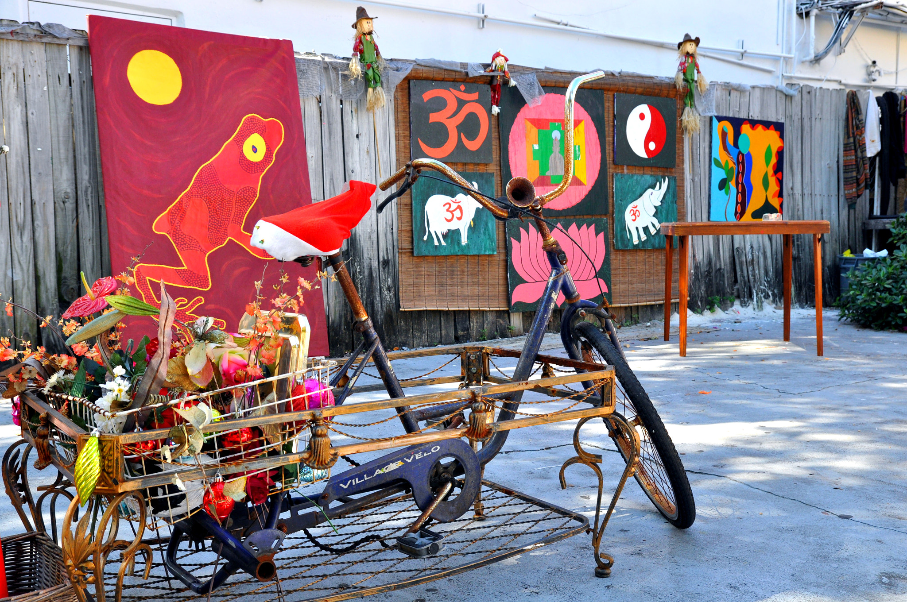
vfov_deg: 32.9
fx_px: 1019
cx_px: 454
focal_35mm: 40
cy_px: 301
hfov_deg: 48.0
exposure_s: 1/200
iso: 400
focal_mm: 27
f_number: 7.1
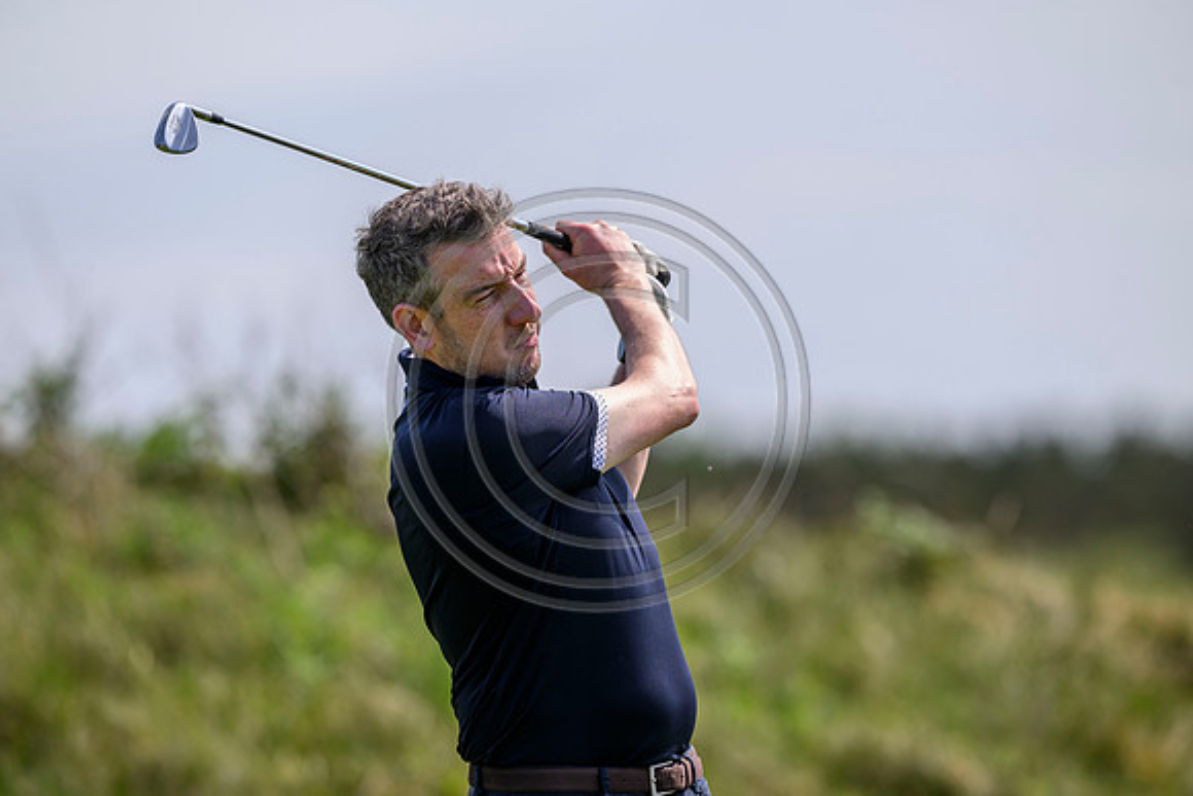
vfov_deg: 3.4
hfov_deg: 5.2
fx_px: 13258
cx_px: 596
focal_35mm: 400
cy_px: 398
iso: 500
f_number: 4.5
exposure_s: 1/3200
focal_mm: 400
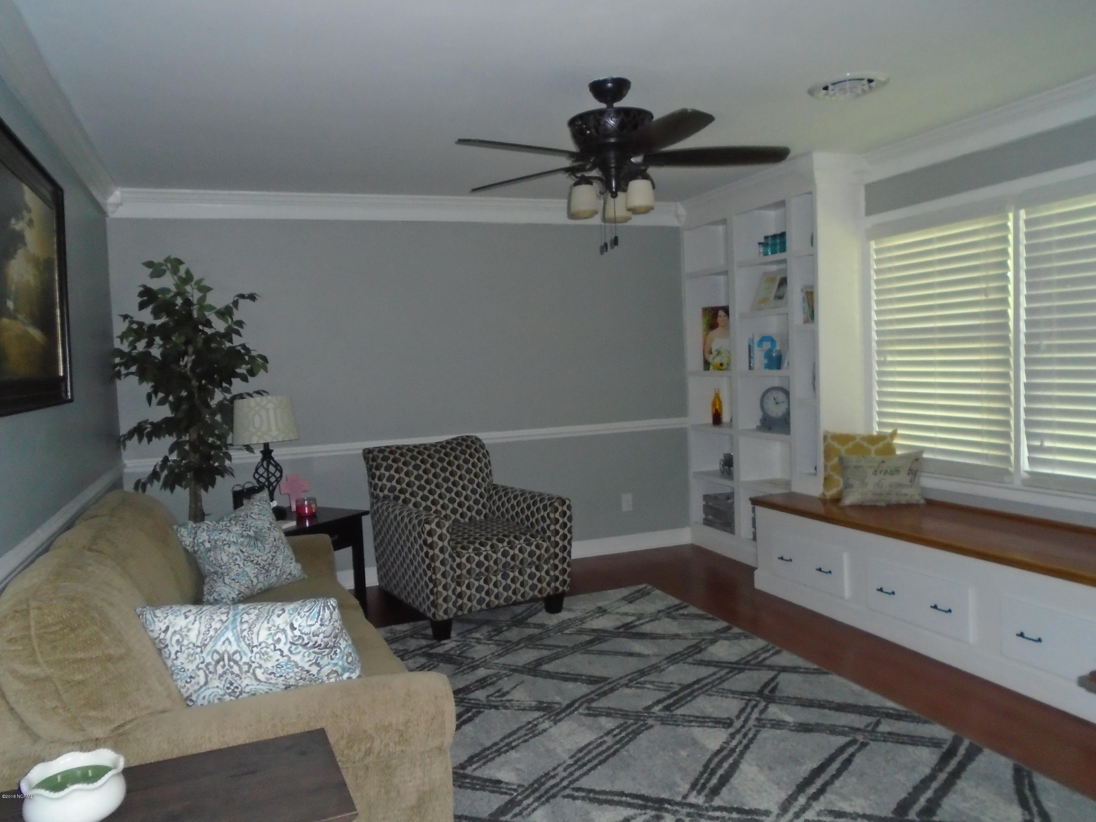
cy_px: 411
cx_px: 548
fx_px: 823
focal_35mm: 26
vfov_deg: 53.1
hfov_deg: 67.3
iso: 400
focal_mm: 4.6
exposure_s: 1/30
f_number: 3.2
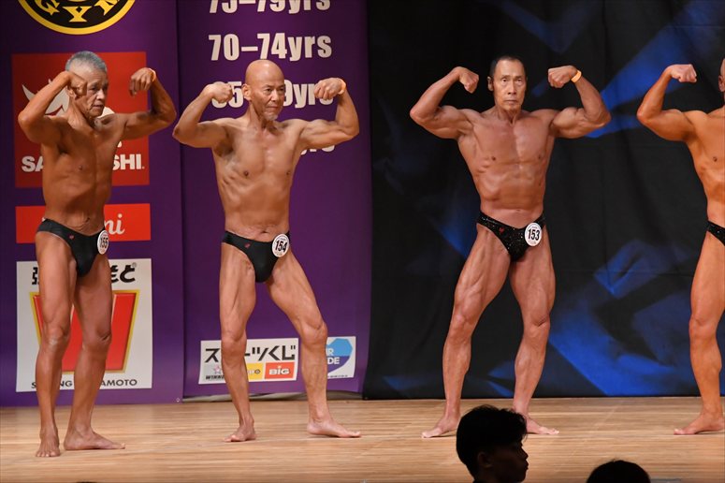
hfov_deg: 7.6
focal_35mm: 270
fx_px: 5435
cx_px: 362
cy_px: 242
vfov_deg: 5.1
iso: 4500
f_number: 5.6
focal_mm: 180
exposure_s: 1/400
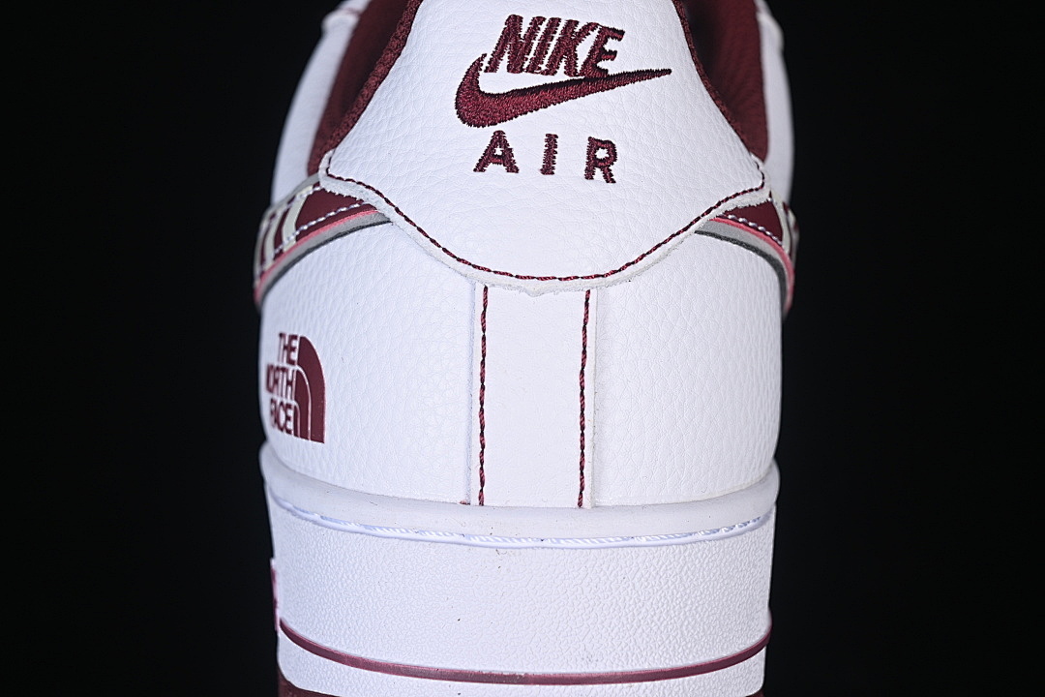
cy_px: 348
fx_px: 2177
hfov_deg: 27.0
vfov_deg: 18.2
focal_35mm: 75
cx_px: 522
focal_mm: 50
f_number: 7.1
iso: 160
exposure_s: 1/80
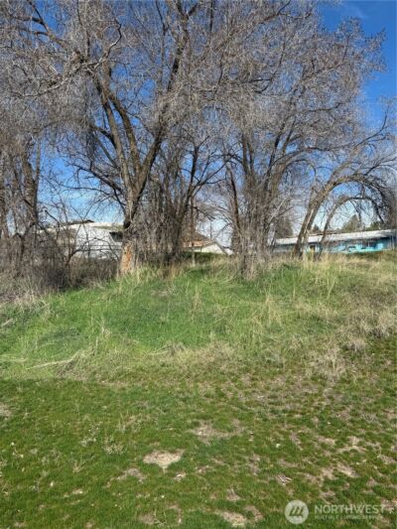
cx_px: 198
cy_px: 264
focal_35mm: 24
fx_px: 367
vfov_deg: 71.6
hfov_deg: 56.8
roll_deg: -1.1
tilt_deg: +7.0
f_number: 1.78
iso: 80
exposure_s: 1/3279
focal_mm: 6.76
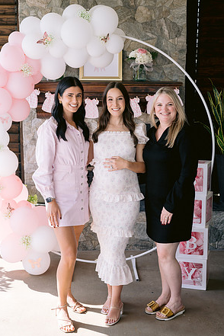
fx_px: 476
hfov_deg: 26.5
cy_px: 171
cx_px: 110
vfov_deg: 38.9
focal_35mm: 51
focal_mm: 50
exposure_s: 1/400
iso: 200
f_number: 4
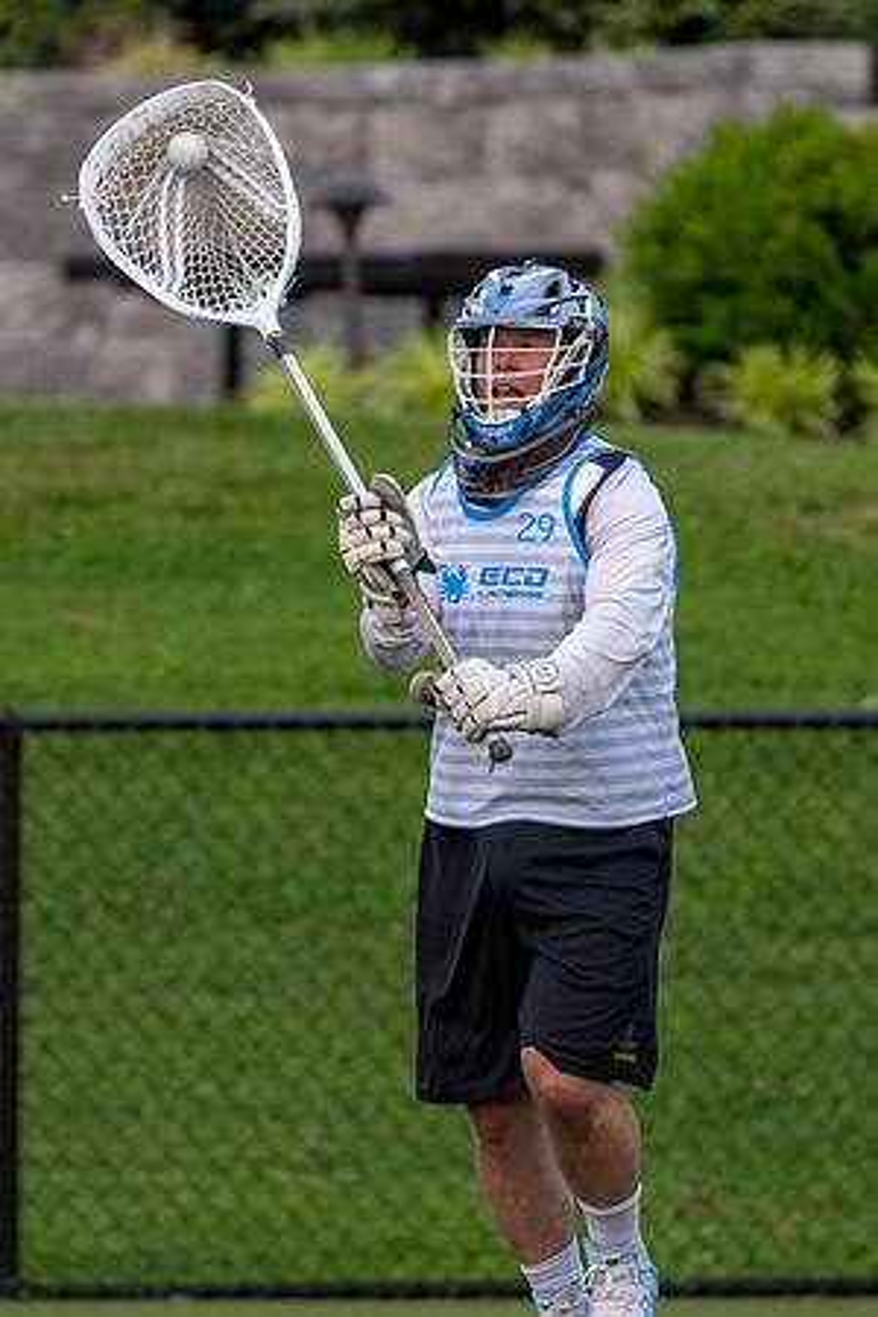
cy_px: 557
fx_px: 32215
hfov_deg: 1.6
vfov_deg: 2.3
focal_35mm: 881
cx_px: 594
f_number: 5.6
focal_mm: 500
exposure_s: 1/1000
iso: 1800
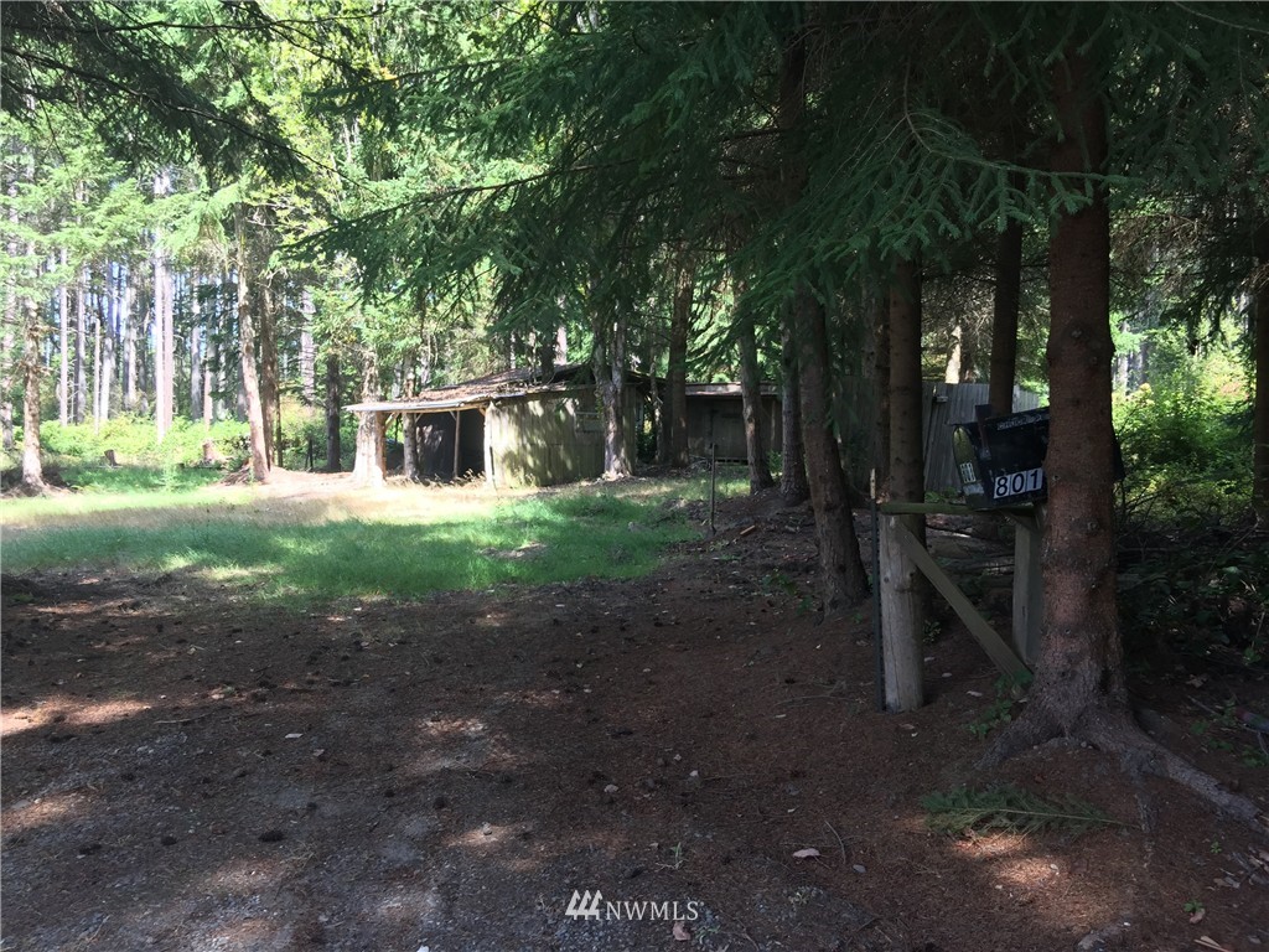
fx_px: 1063
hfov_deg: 61.7
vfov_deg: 48.2
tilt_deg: -1.9
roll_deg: -1.1
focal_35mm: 29
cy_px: 476
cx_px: 634
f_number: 2.2
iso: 40
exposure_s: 1/120
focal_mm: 4.15
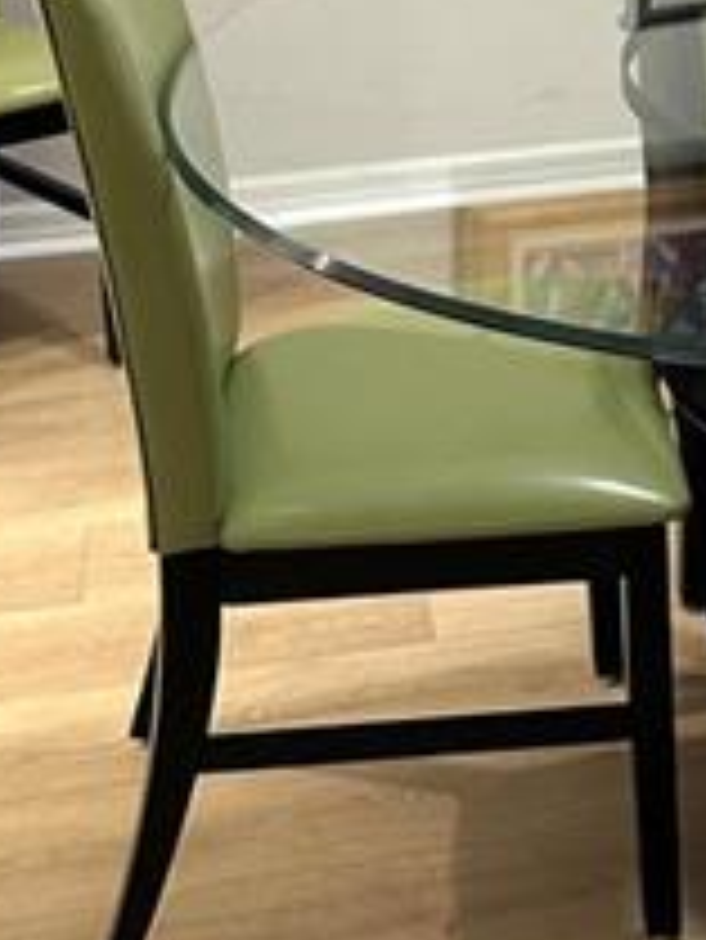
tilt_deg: -7.0
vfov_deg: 19.8
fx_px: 2391
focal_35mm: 88
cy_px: -387
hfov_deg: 16.1
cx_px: 868
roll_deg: -0.7
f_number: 1.78
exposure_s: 1/60
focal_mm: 6.86
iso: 250
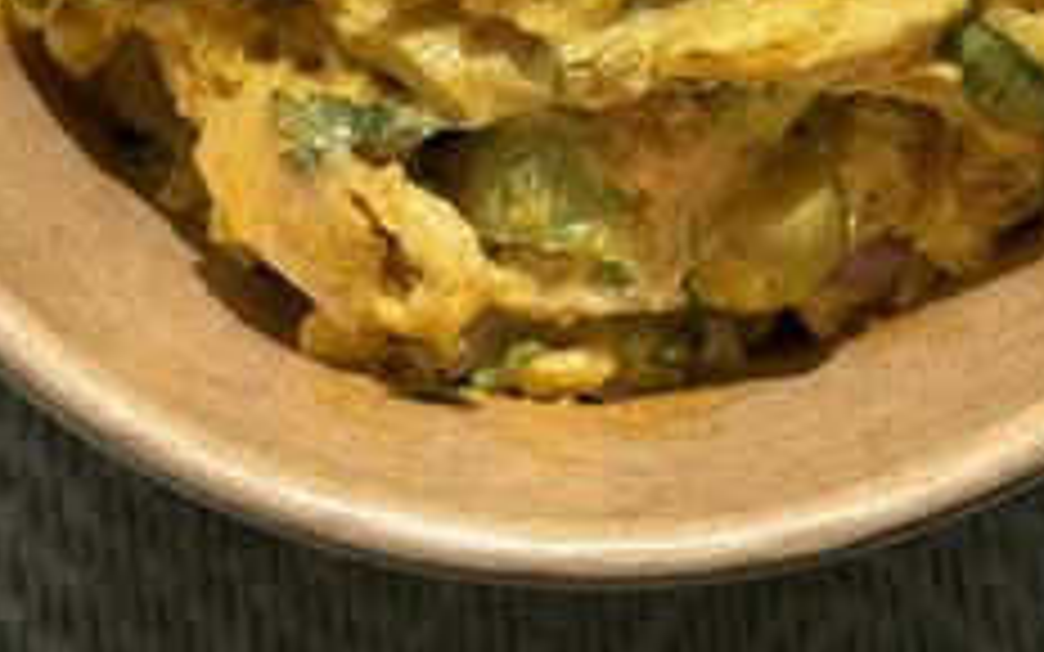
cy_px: -609
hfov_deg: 13.0
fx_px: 4581
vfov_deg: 7.8
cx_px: 616
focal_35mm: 161
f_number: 1.78
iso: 64
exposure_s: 1/3704
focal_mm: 6.76
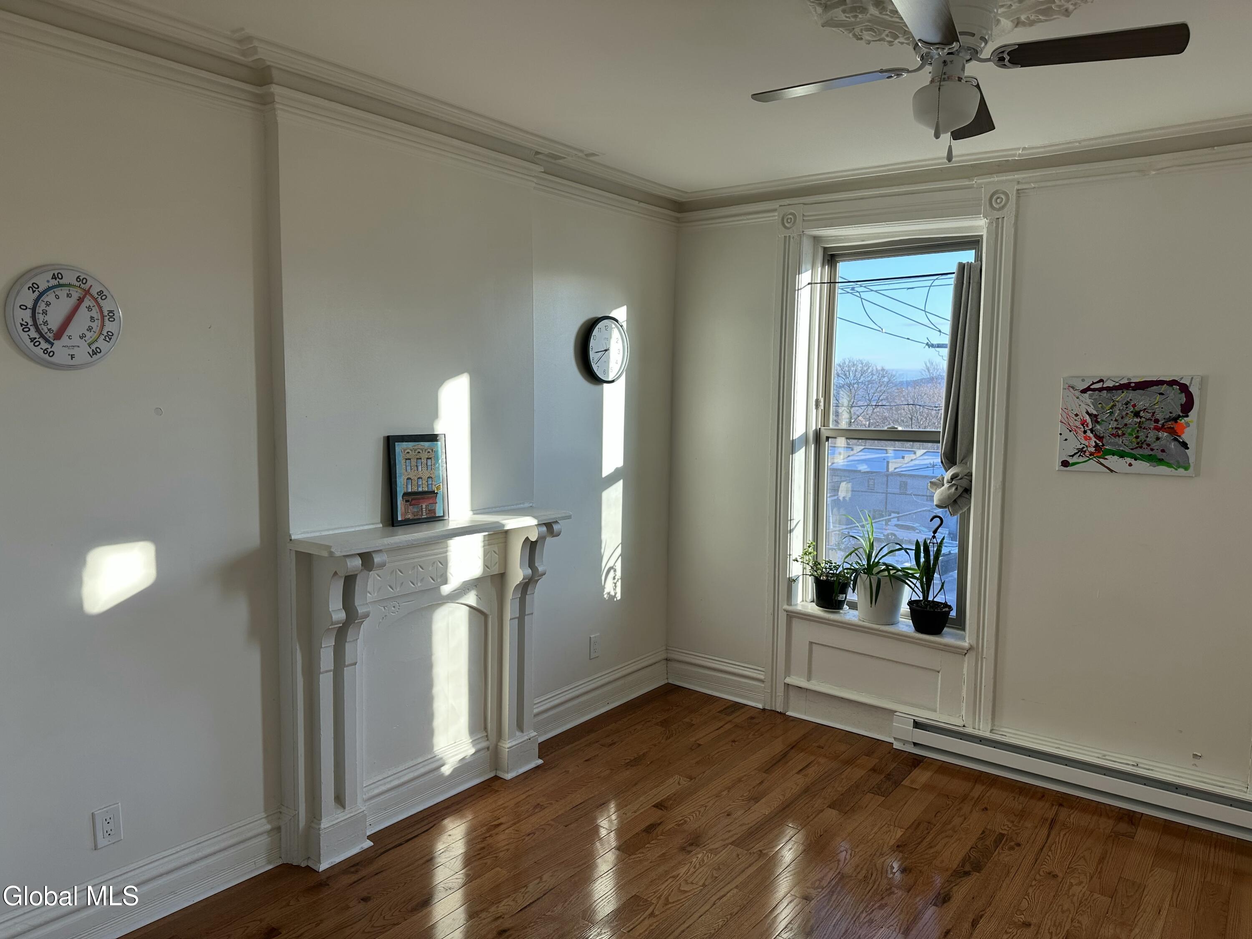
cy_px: 470
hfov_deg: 71.6
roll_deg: +0.4
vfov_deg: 56.8
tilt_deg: -5.1
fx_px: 868
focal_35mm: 24
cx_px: 626
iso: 80
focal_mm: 6.86
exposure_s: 1/259
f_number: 1.78
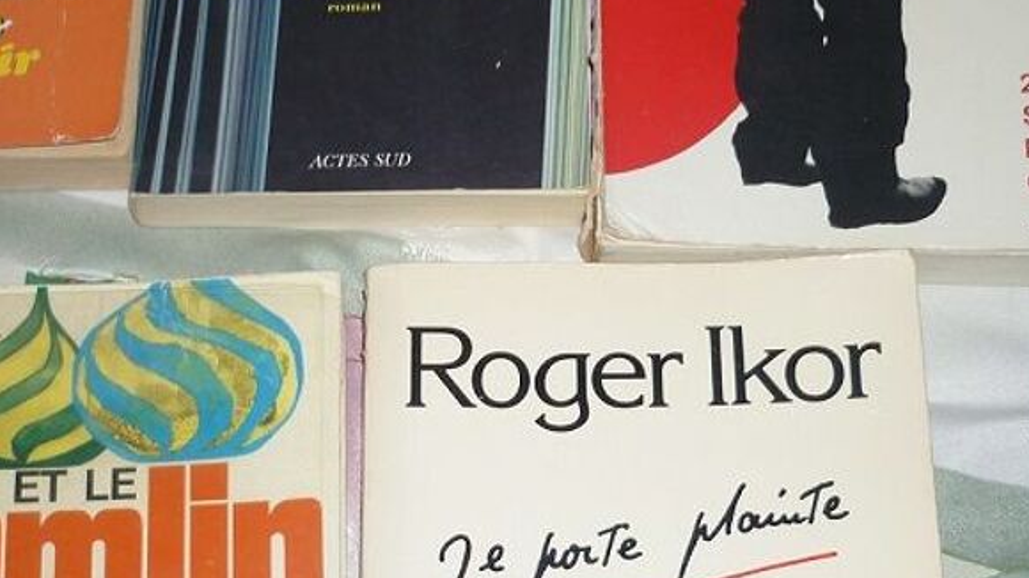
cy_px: 410
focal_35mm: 62
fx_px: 1691
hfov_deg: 33.8
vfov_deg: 19.3
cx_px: 460
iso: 100
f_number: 2.8
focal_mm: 5.5
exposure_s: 1/30
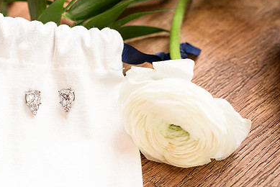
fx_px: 638
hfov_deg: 24.3
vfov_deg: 16.7
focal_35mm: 82
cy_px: 99
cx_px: 52
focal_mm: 50
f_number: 4.5
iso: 400
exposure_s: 1/80
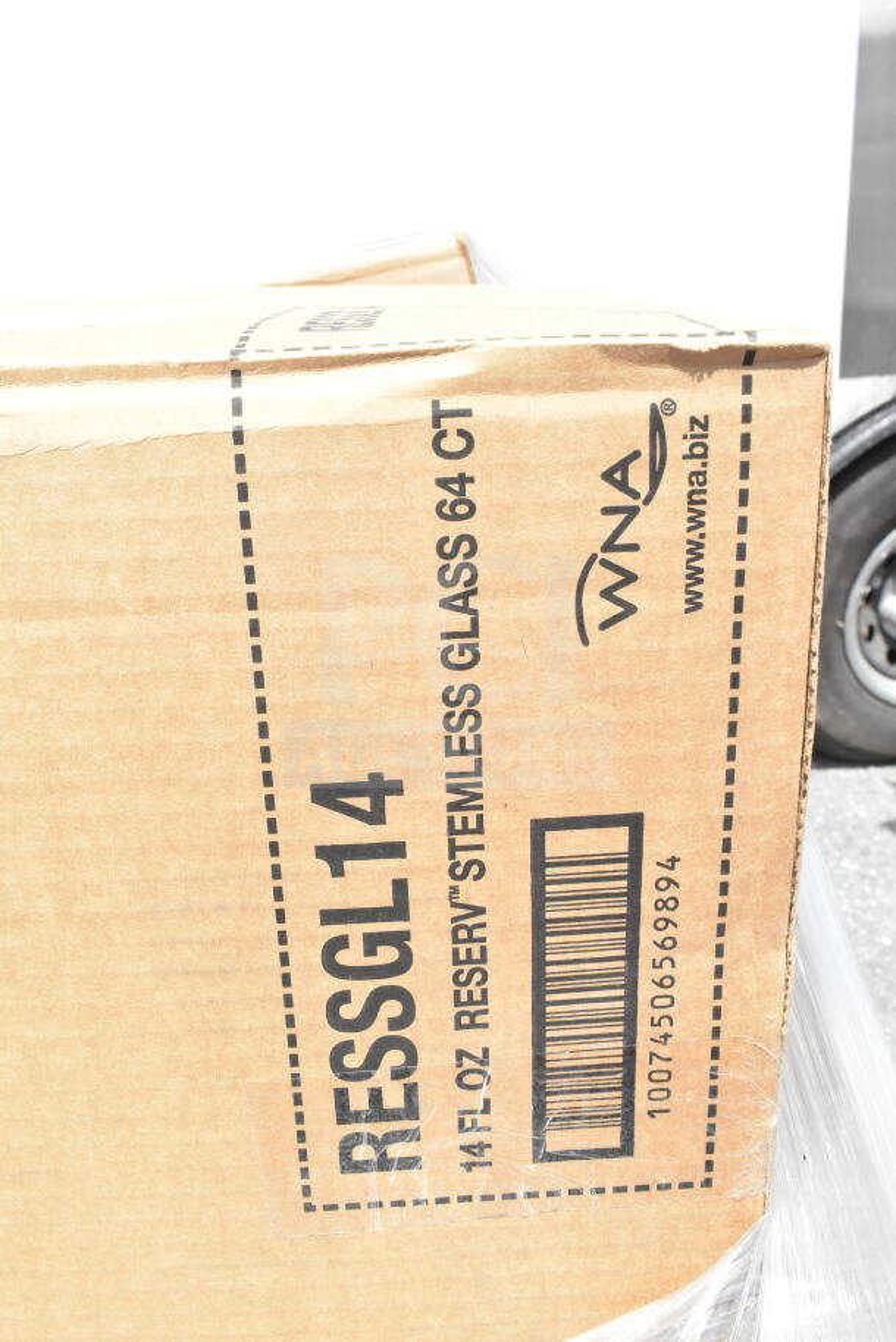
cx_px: 448
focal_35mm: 32
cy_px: 671
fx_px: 1175
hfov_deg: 41.7
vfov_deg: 59.5
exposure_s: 1/640
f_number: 13
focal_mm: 21
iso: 1600
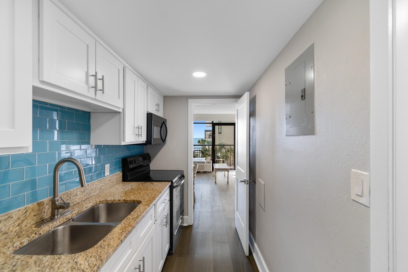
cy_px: 136
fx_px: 170
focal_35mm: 15
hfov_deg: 100.4
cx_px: 204
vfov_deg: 77.3
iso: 100
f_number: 4.5
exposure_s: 1/25
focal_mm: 10
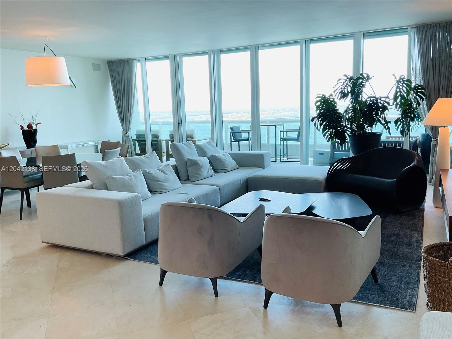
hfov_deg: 61.7
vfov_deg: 48.2
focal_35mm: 29
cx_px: 226
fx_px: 379
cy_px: 170
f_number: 1.8
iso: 32
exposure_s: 1/120
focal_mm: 3
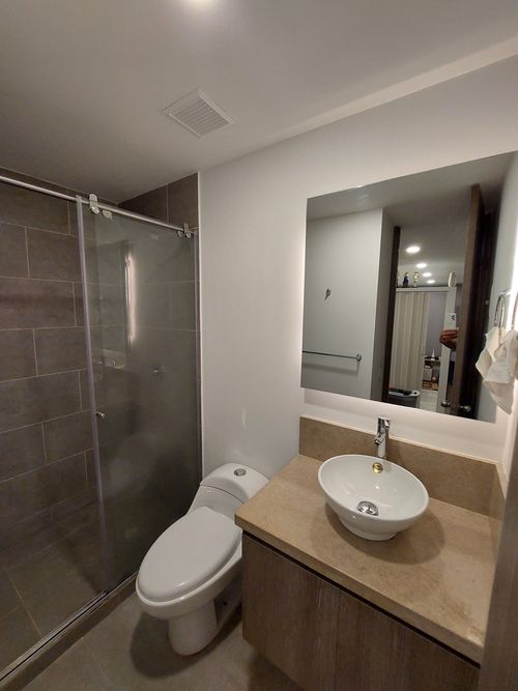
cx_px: 259
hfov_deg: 89.9
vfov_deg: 106.2
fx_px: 259
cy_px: 346
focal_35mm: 13
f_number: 2.2
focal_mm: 1.74
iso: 320
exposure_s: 1/60
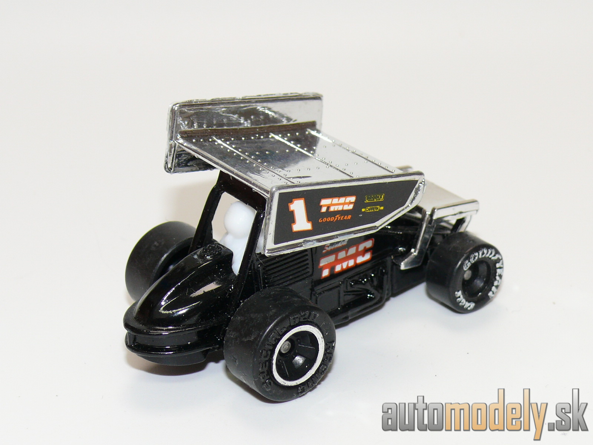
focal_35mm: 97
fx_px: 1662
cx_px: 296
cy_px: 222
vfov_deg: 15.2
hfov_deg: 20.2
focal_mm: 13
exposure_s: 1/30
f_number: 4
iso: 100
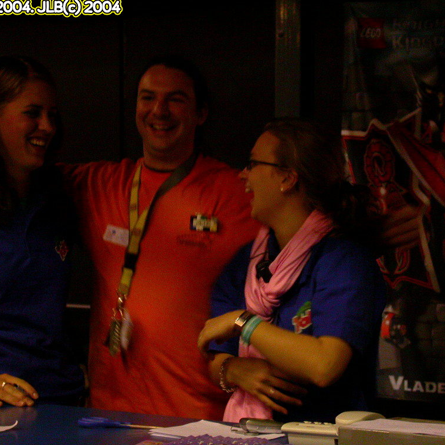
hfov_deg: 17.6
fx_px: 1440
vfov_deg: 17.6
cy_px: 222
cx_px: 208
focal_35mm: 99
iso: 400
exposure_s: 1/30
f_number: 3.6
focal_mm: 17.3
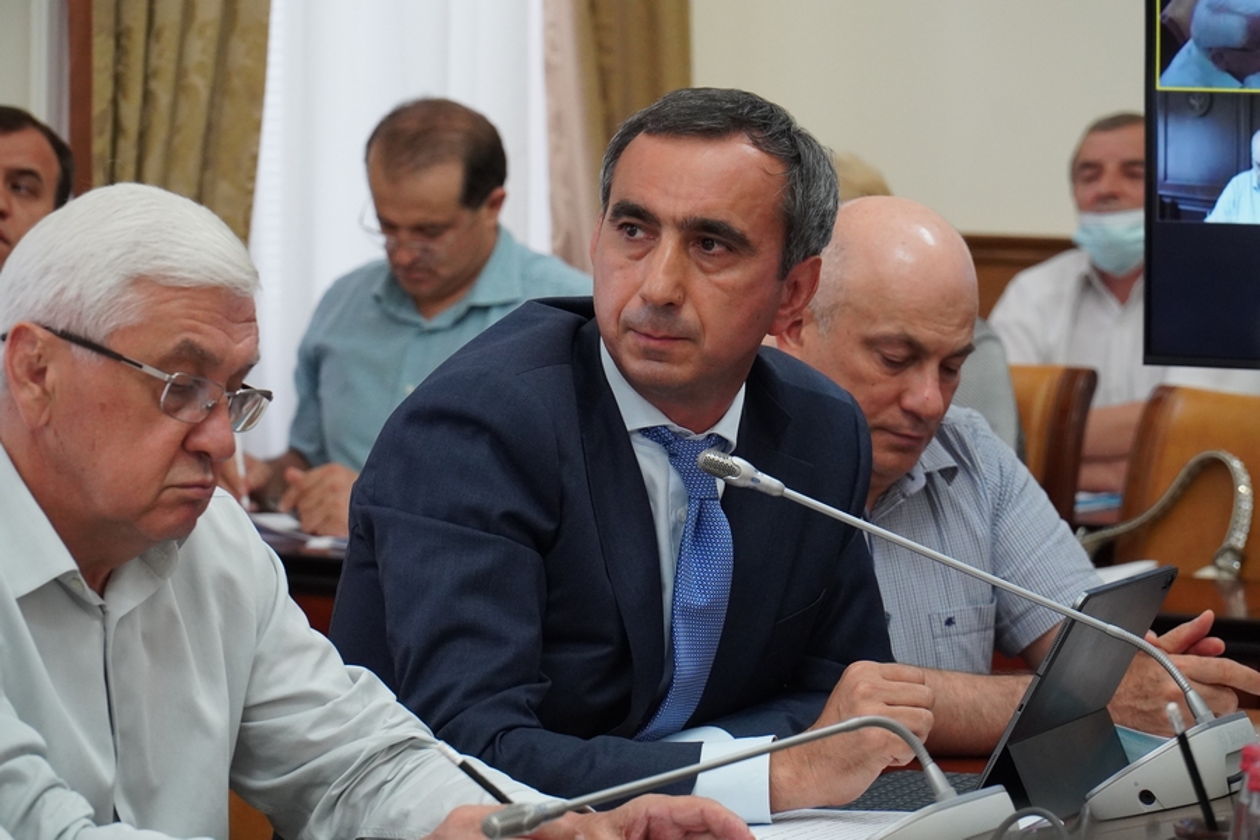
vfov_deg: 10.6
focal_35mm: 129
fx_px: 4515
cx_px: 630
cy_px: 420
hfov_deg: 15.9
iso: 2500
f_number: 5
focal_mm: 86
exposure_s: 1/160
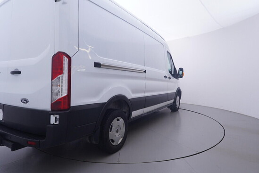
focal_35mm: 22
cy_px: 86
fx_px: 162
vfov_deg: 56.2
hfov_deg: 77.3
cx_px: 130
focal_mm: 15
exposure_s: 1/80
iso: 200
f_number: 5
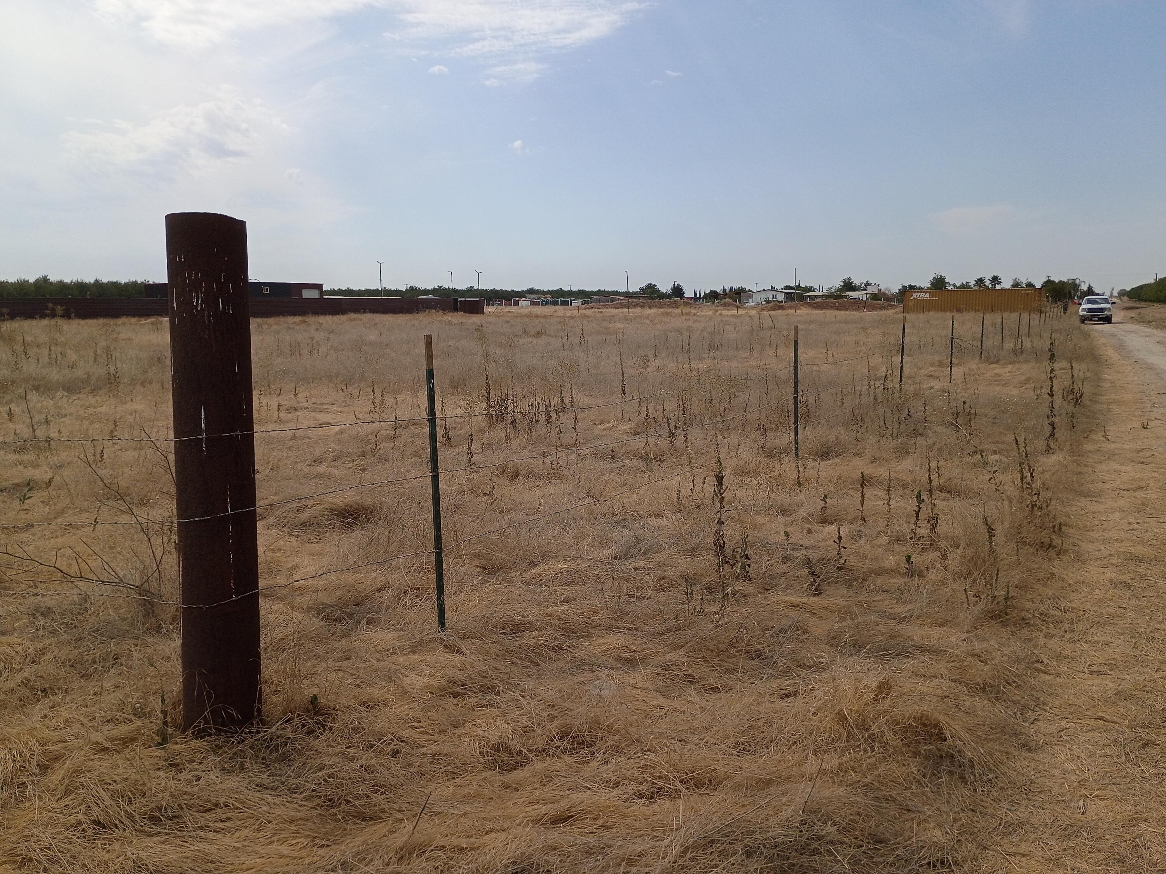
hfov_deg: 61.7
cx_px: 583
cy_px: 437
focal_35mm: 29
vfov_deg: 48.2
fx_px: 977
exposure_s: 1/1992
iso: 102
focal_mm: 4.27
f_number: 1.8
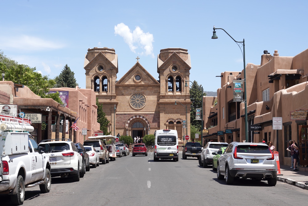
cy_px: 103
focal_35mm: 60
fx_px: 513
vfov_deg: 22.6
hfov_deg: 33.4
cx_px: 154
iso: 100
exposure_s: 1/100
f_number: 14
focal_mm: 60
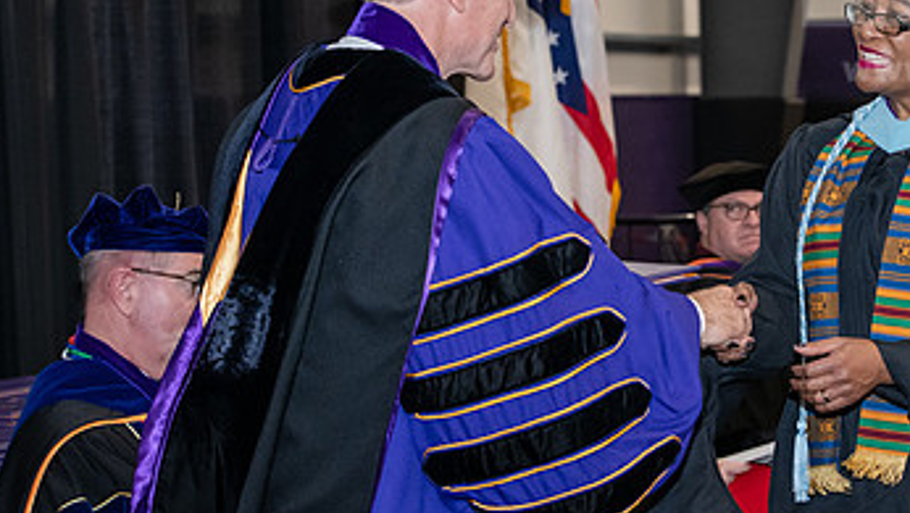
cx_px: 723
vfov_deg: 9.9
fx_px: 2969
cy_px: 125
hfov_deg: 17.3
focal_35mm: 123
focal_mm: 70
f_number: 5.6
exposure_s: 1/200
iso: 2500
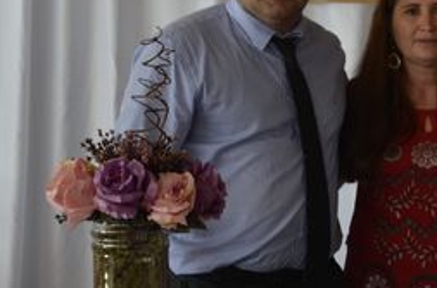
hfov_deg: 20.2
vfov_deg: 14.1
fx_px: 1150
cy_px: 282
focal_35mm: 95
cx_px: 522
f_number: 5.6
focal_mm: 20
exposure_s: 1/125
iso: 320
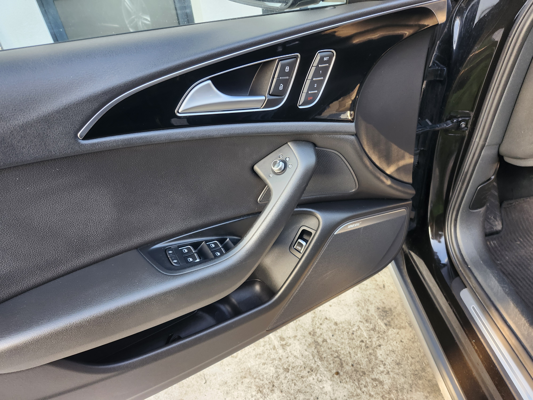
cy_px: 200
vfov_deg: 58.9
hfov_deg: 73.9
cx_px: 266
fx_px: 354
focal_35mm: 23
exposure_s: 1/120
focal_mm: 5.54
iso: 250
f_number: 1.8
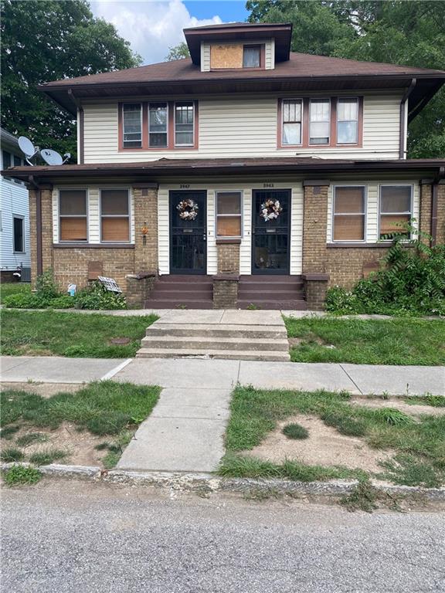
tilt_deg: -2.8
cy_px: 296
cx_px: 222
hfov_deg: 53.1
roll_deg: -0.7
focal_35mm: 26
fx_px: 446
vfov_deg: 67.3
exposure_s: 1/502
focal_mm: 4.25
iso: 32
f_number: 1.8
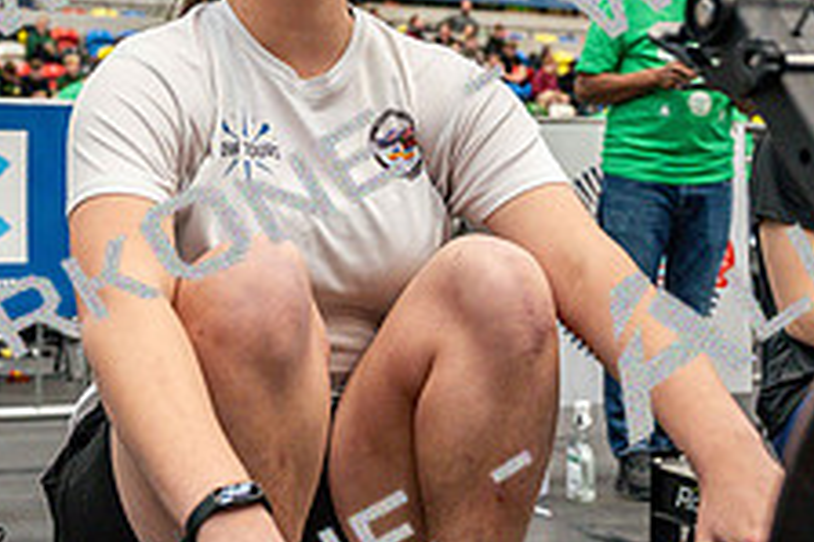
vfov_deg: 20.6
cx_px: 298
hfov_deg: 30.8
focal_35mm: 65
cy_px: 100
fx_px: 1469
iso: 2500
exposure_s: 1/200
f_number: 2.8
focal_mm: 25.1
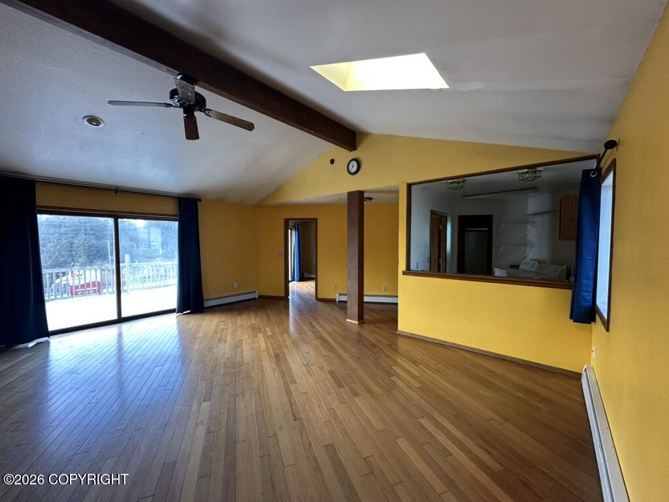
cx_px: 334
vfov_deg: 85.7
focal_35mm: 14
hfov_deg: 102.1
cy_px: 251
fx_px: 271
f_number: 2.2
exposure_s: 1/99
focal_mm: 2.22
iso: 200
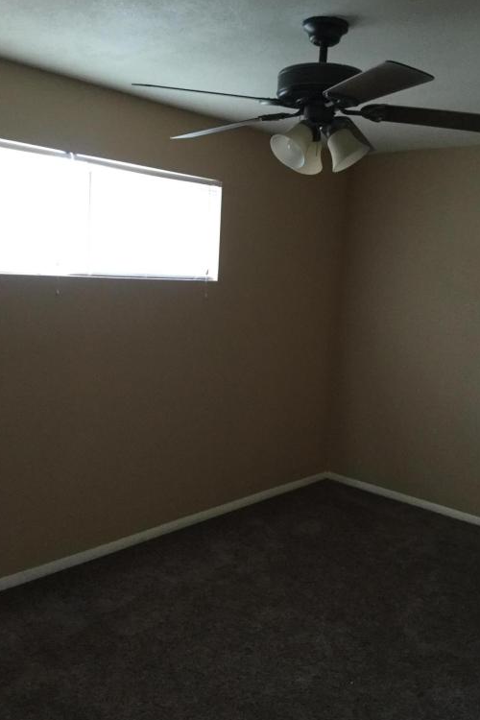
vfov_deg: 57.2
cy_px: 366
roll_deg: -2.8
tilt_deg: -8.7
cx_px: 239
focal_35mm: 33
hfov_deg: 40.0
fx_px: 660
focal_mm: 3.3
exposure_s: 1/30
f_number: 2.4
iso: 200
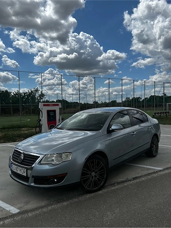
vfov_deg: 67.3
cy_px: 114
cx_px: 86
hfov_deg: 53.1
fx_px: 171
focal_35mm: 26
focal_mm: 5.7
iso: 50
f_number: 1.5
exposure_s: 1/6993
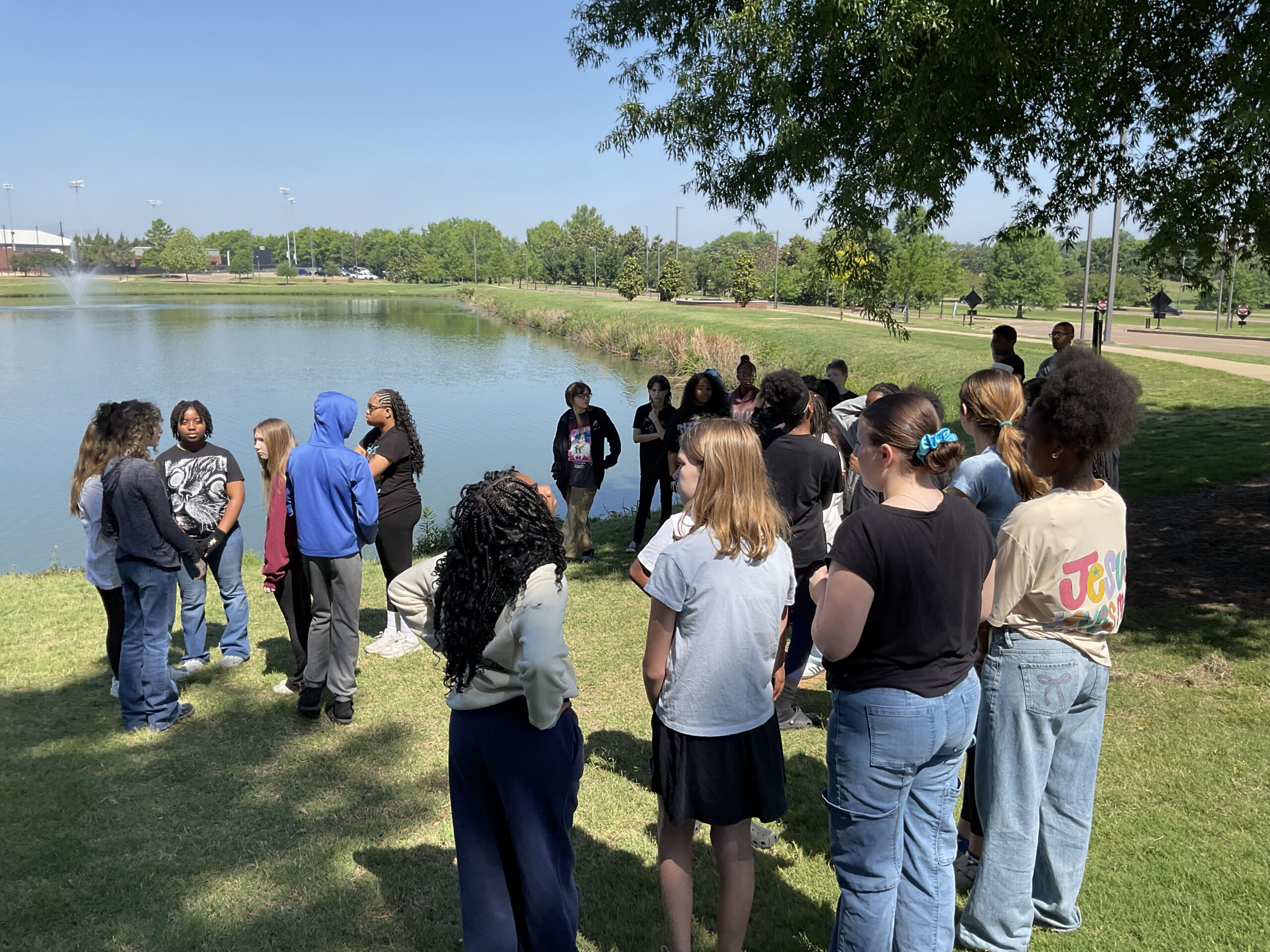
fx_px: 1064
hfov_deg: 61.7
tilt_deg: -10.8
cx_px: 635
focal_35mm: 29
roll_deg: +0.5
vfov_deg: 48.2
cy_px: 476
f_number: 1.8
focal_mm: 3
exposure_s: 1/1144
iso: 16
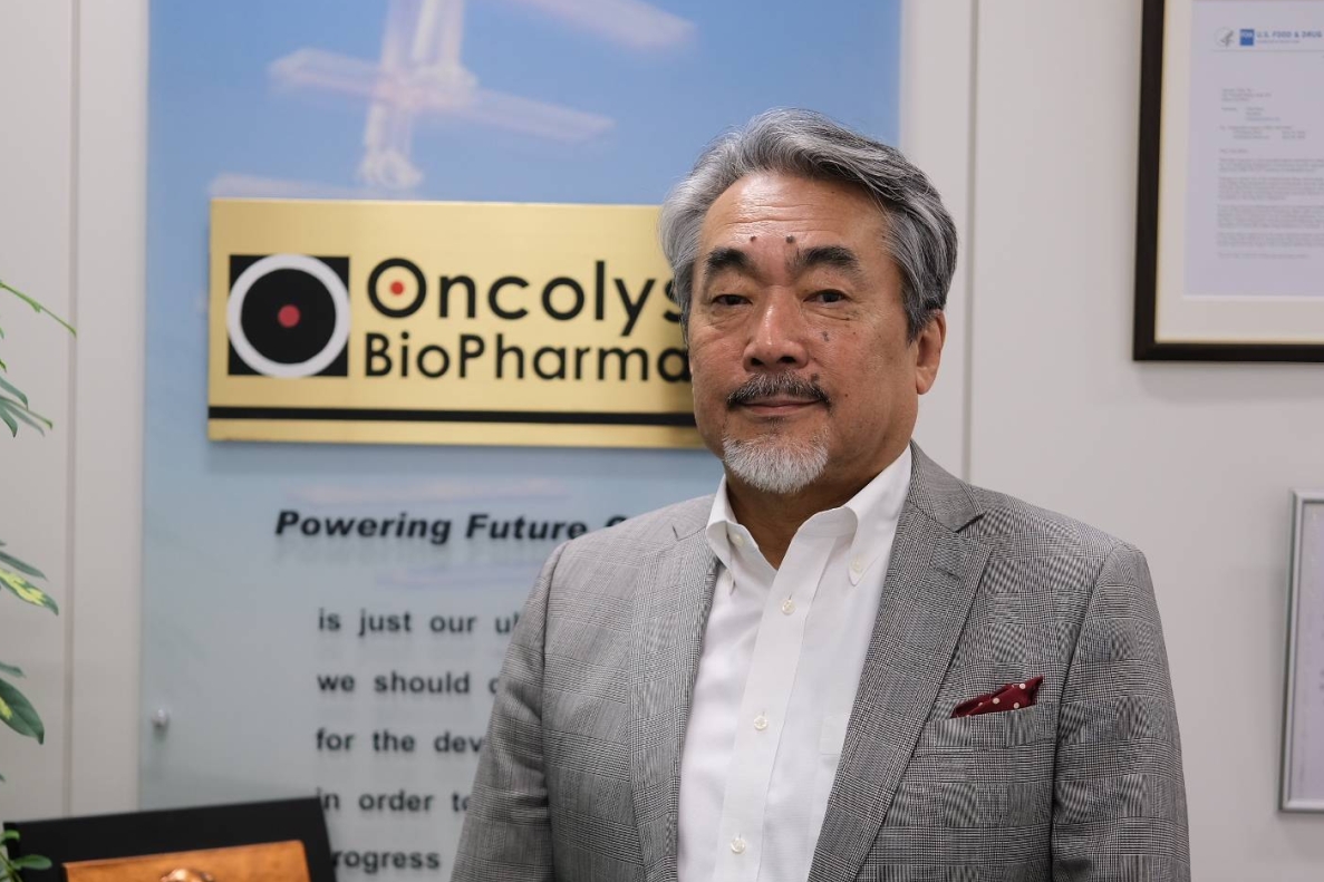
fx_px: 2464
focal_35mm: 67
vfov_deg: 20.3
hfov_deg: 30.1
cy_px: 539
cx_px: 596
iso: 320
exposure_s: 1/140
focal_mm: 35
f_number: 2
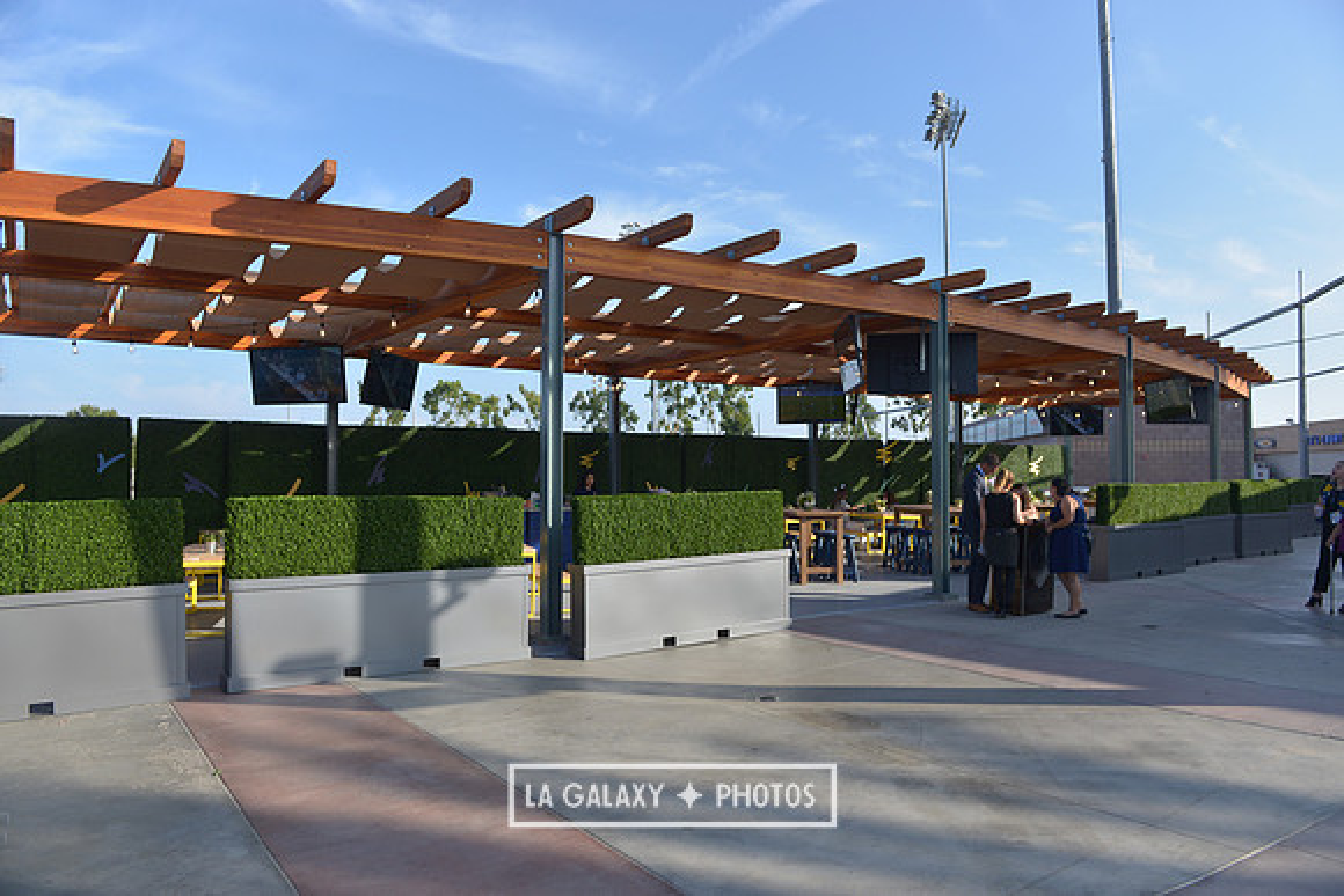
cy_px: 448
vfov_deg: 53.2
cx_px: 672
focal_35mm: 24
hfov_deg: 73.7
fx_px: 896
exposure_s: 1/1000
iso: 200
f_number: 4.5
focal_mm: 24
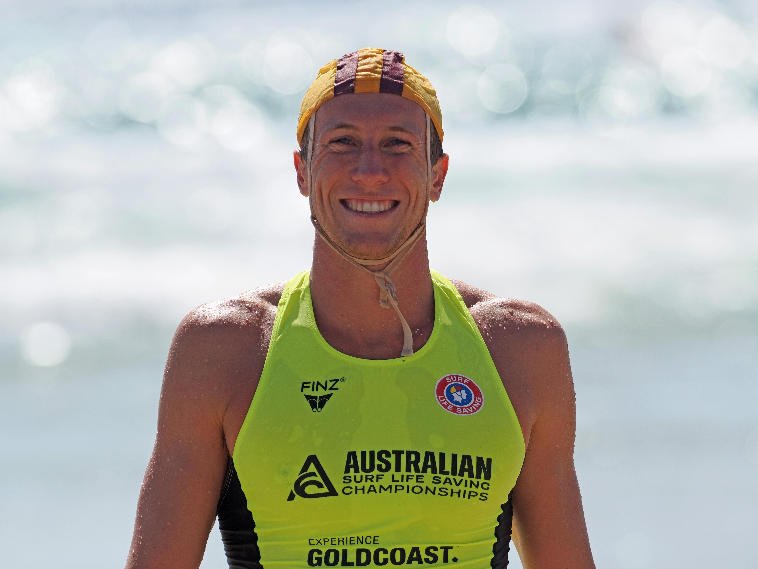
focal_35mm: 601
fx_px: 13160
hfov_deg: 3.3
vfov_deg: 2.5
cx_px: 379
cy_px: 284
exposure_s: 1/3200
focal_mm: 300
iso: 320
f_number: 4.5
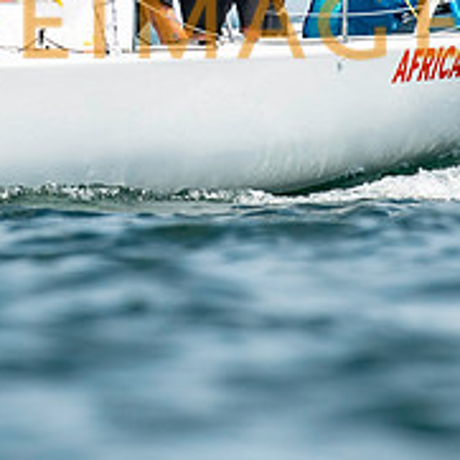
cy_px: 6
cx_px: 109
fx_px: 19169
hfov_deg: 1.4
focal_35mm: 1275
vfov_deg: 1.4
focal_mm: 300
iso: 200
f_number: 5.6
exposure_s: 1/1600
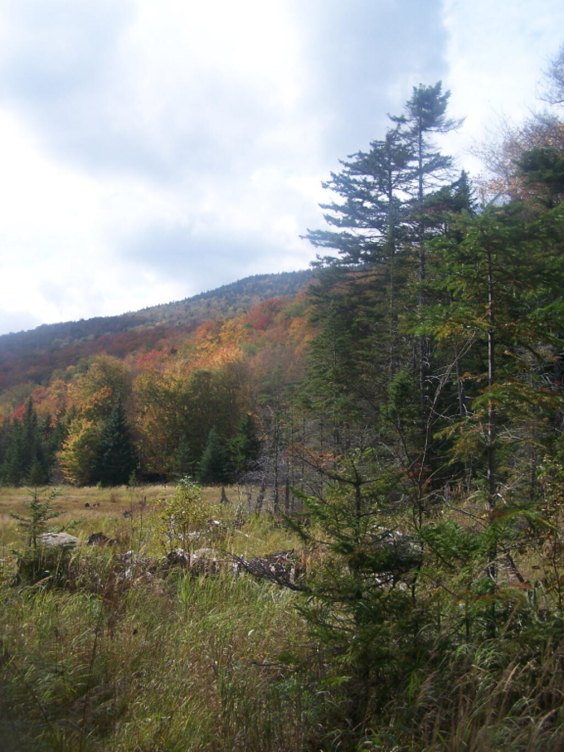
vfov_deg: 49.0
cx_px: 282
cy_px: 376
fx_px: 825
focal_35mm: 38
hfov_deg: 37.7
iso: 80
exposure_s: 1/800
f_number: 2.8
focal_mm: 6.3
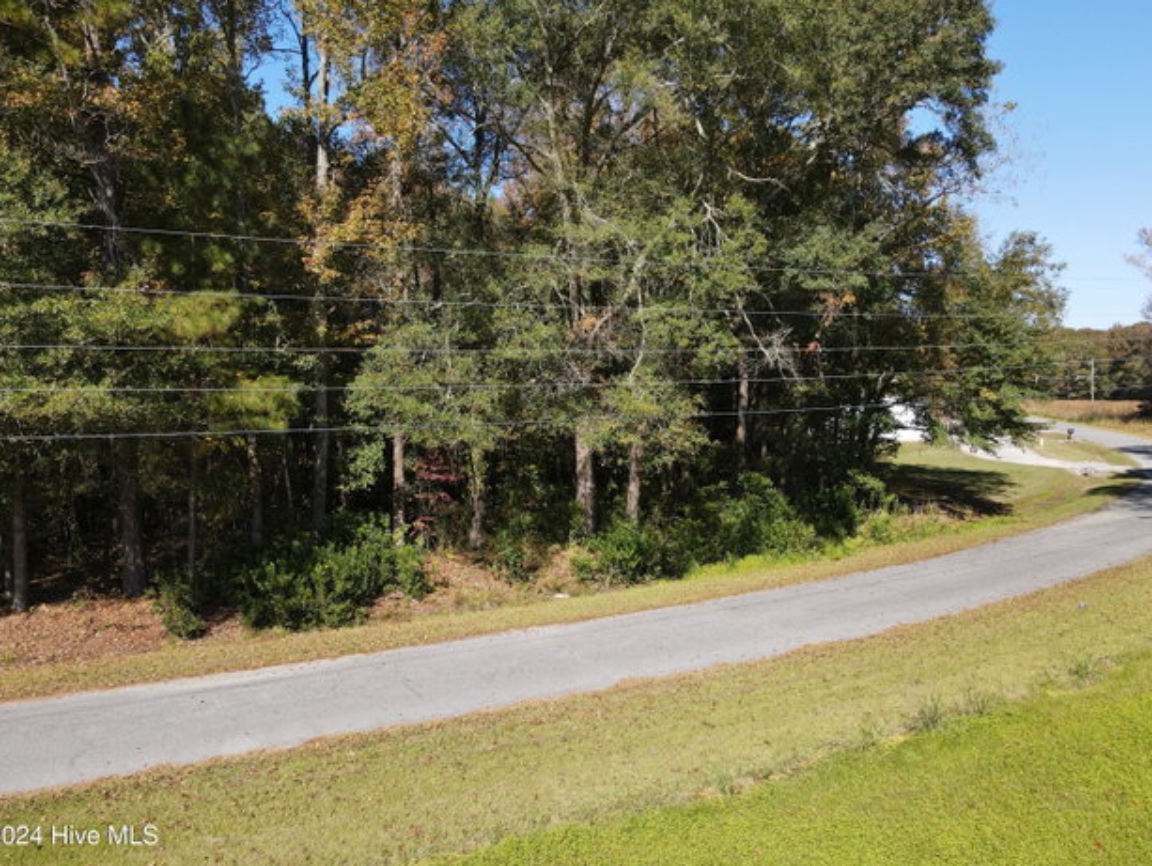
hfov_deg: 69.3
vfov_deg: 55.0
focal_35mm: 25
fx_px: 833
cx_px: 567
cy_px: 426
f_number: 2.8
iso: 110
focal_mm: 4.5
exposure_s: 1/400
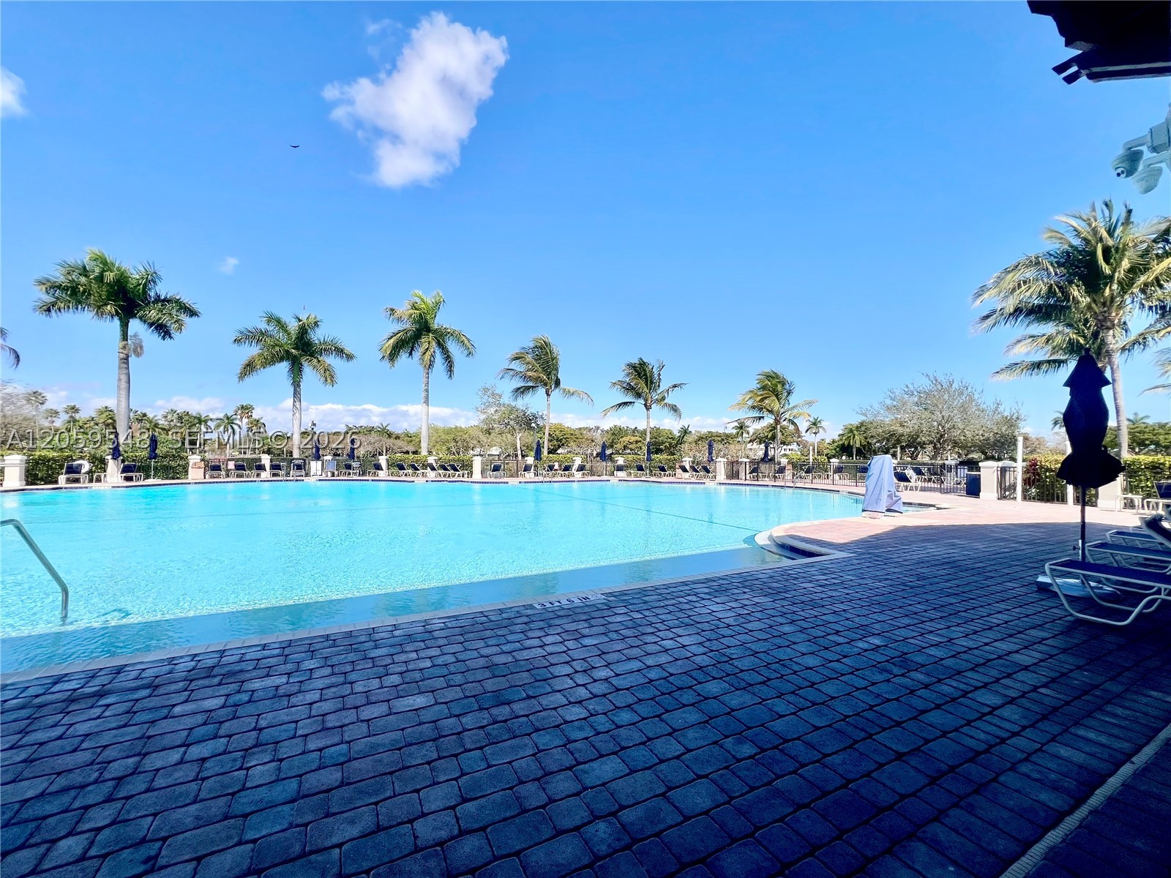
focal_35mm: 13
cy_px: 439
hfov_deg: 106.2
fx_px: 440
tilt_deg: +1.4
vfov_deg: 89.9
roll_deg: +0.4
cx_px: 586
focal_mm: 1.57
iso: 32
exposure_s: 1/2370
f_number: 1.8
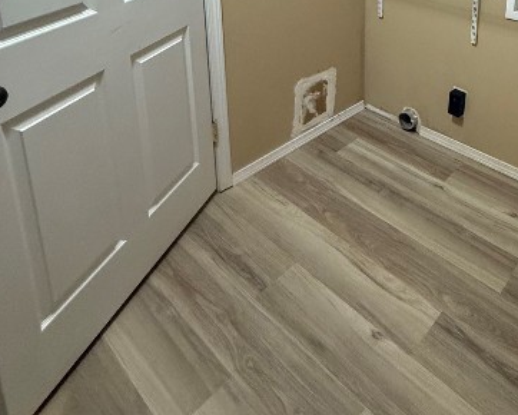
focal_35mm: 29
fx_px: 445
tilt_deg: -11.4
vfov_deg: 41.8
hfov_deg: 56.4
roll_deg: -2.2
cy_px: -20
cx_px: 408
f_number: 2.2
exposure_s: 1/60
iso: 400
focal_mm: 2.22
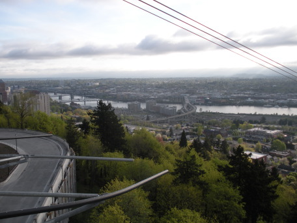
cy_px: 112
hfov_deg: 51.4
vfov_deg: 39.7
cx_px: 148
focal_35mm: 36
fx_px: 309
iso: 64
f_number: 3.5
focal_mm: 6.3
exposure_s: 1/310
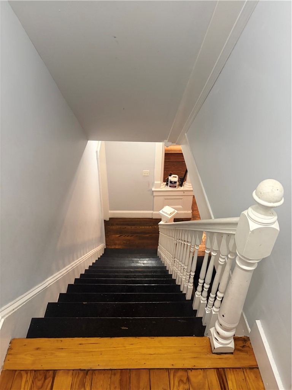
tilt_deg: -33.5
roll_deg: +0.2
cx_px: 146
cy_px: 195
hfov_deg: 53.1
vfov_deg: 67.3
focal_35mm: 26
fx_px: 292
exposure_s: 1/60
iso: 320
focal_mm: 5.96
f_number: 1.6
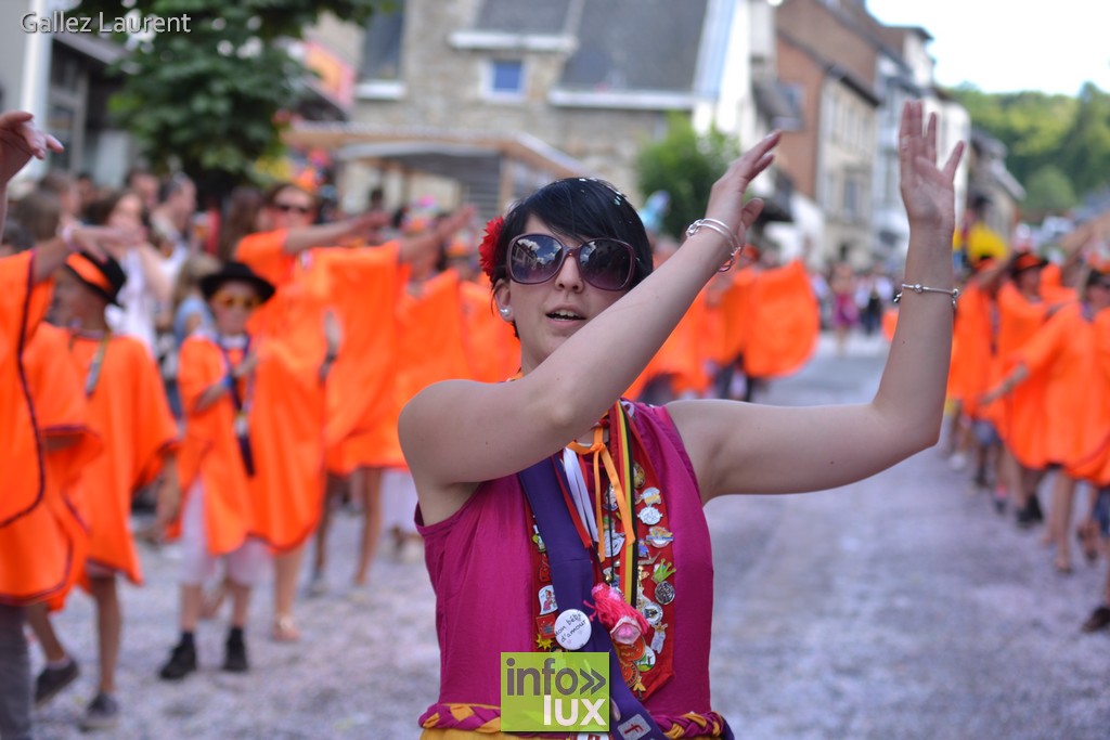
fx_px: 2313
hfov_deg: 27.0
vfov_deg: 18.2
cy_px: 370
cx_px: 555
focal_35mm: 75
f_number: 2.8
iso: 100
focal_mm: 50
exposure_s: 1/200
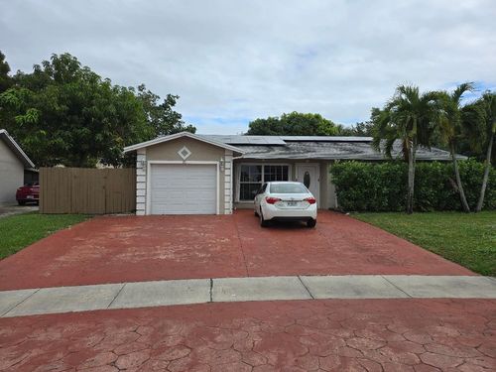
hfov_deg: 73.9
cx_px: 248
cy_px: 186
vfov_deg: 58.9
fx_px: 330
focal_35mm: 23
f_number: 1.7
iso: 12
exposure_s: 1/775
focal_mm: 6.3
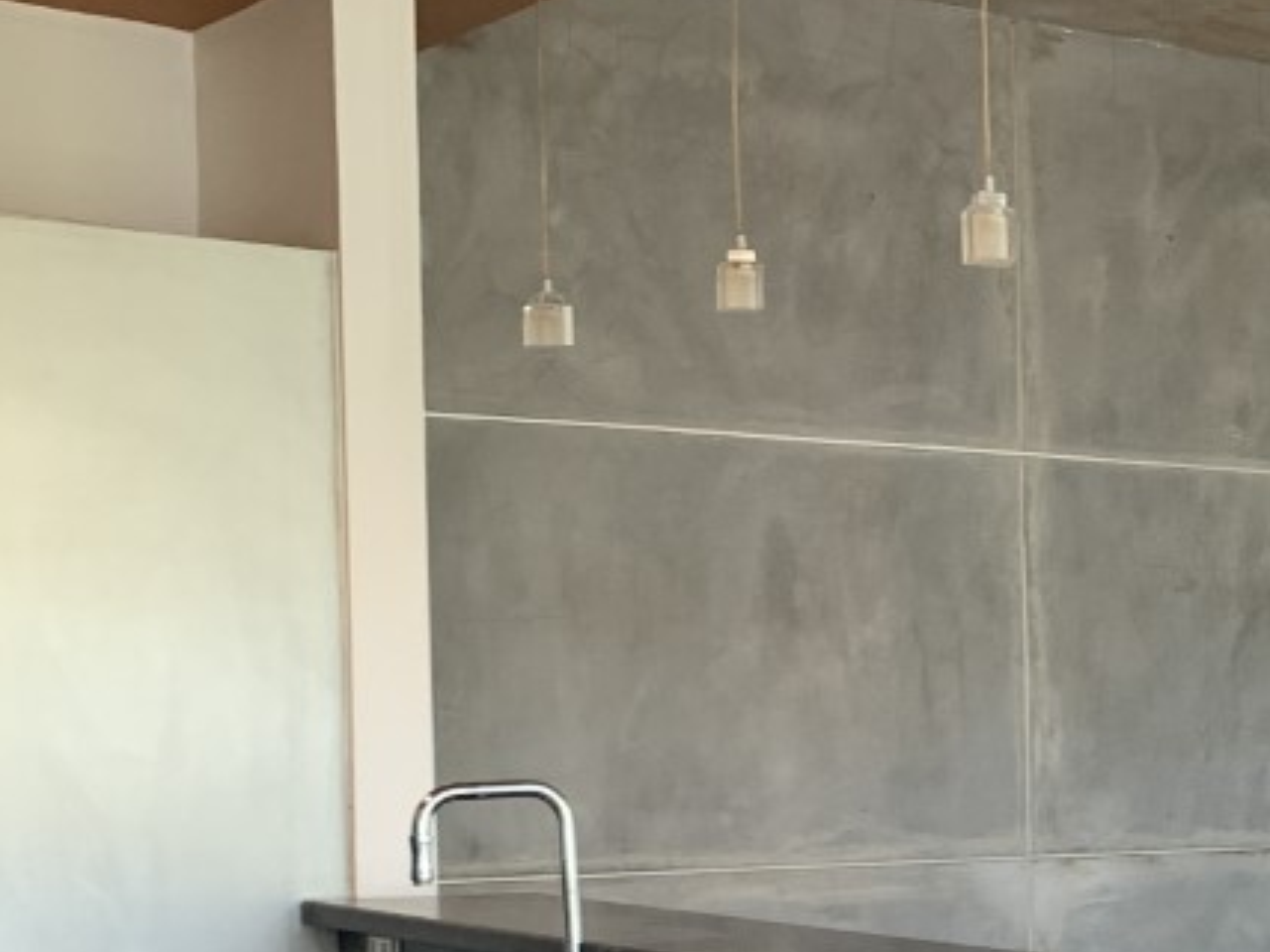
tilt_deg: -4.5
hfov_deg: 23.1
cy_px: 976
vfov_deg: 18.4
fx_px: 2861
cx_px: 1490
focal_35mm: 78
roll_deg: -0.9
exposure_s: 1/121
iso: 80
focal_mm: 4.25
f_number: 1.8
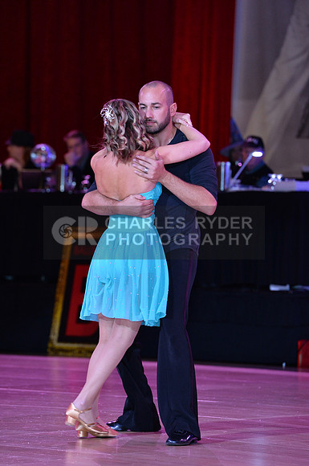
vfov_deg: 10.3
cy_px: 233
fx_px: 2583
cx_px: 154
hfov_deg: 6.8
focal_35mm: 200
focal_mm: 200
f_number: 5
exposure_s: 1/250
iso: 2000
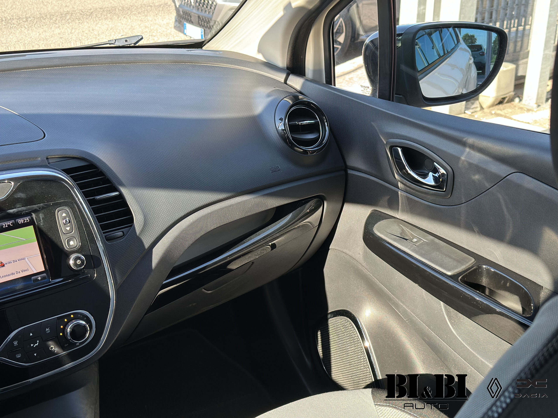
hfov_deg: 39.7
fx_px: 774
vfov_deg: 30.3
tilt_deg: -23.5
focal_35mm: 48
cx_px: 279
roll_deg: +0.8
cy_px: 209
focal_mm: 6.86
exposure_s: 1/260
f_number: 1.78
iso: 80
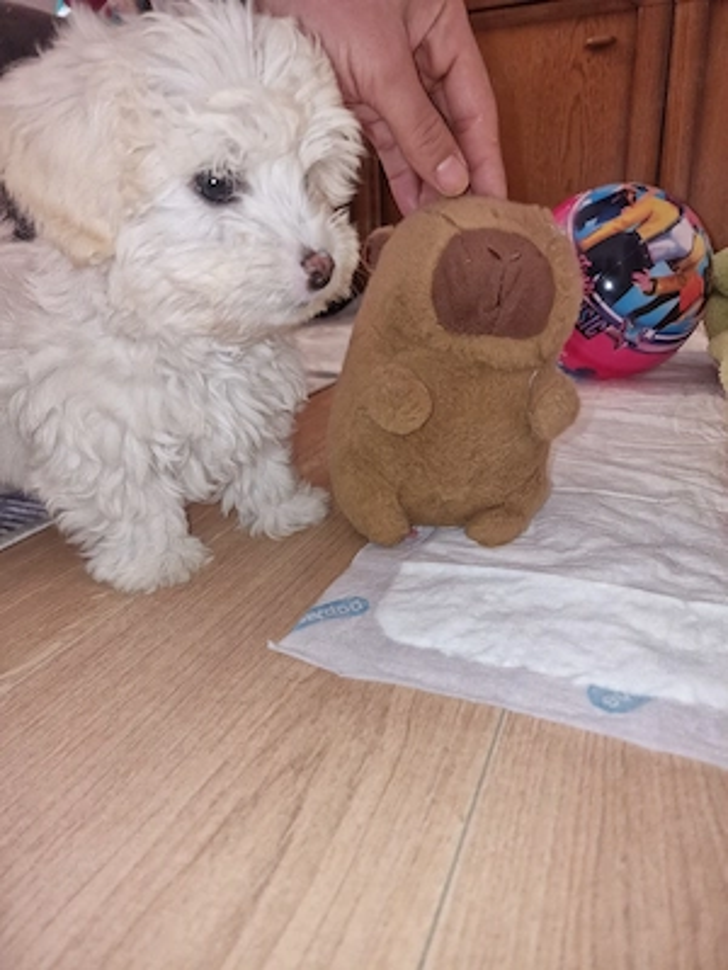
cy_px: 485
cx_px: 364
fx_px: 645
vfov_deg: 73.9
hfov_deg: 58.9
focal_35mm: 23
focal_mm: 6.4
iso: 250
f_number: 1.8
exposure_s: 1/25
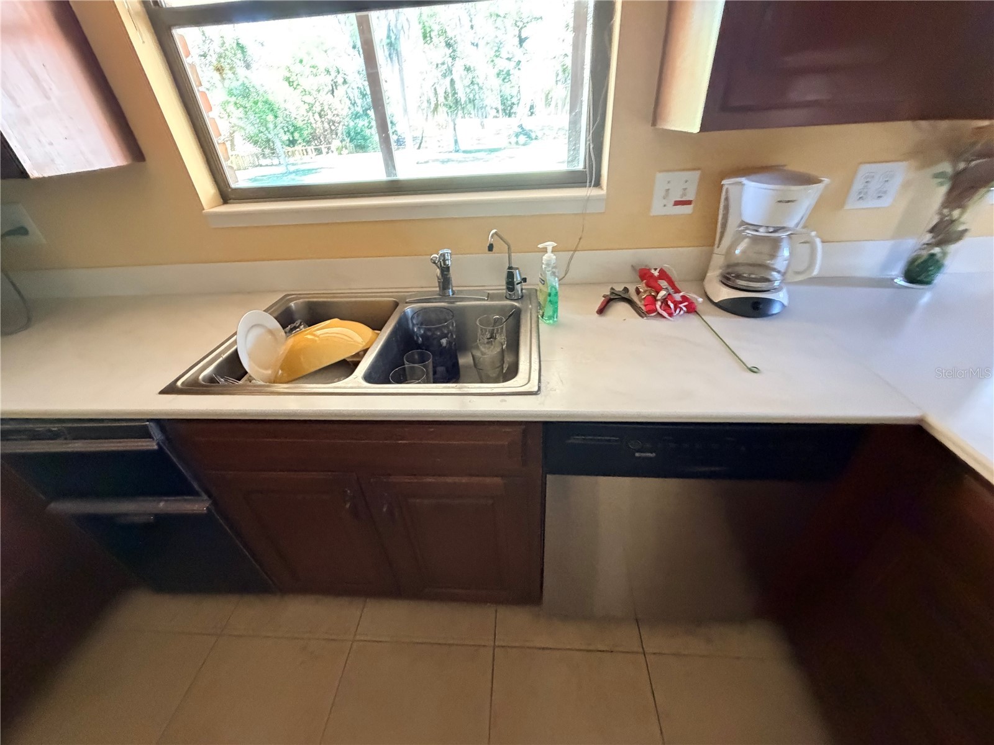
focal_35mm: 14
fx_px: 402
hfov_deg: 102.1
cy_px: 372
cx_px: 497
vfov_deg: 85.7
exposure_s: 1/60
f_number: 2.2
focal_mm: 2.22
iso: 800
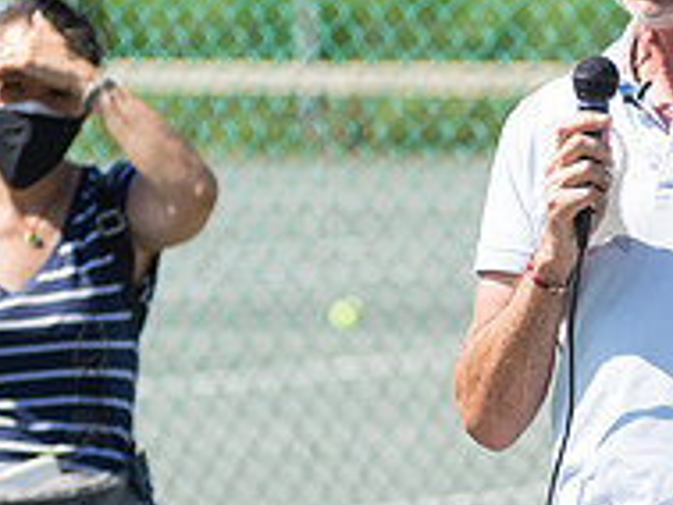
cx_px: 786
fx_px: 11147
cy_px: 143
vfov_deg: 2.6
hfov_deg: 3.5
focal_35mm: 573
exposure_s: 1/800
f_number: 4.5
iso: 125
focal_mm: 155
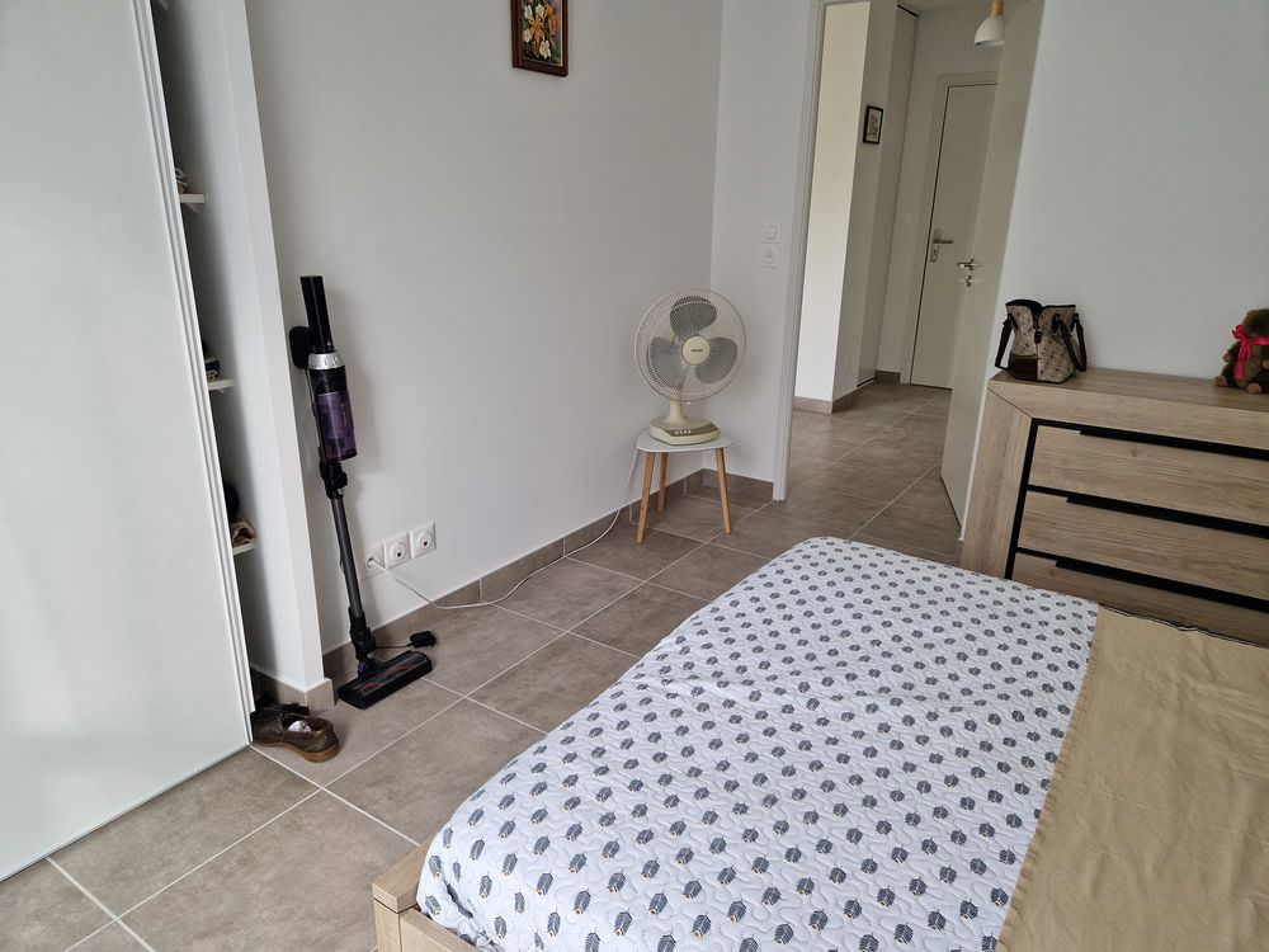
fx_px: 843
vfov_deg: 58.9
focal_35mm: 23
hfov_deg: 73.9
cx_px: 634
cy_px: 476
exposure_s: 1/180
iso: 200
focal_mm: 5.4
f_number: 1.8
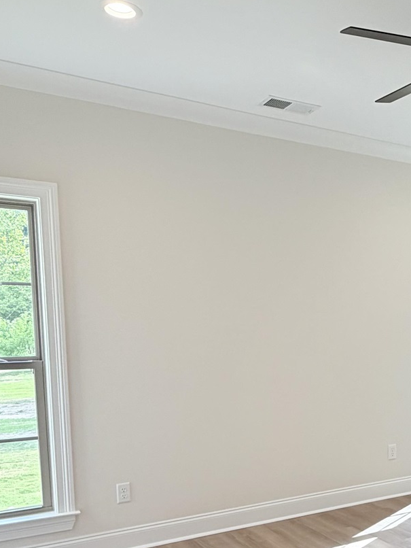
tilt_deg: -5.5
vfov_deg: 45.6
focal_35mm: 40
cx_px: 404
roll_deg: -0.2
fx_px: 633
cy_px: 393
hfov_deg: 33.2
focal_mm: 2.22
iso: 100
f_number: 2.2
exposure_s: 1/120
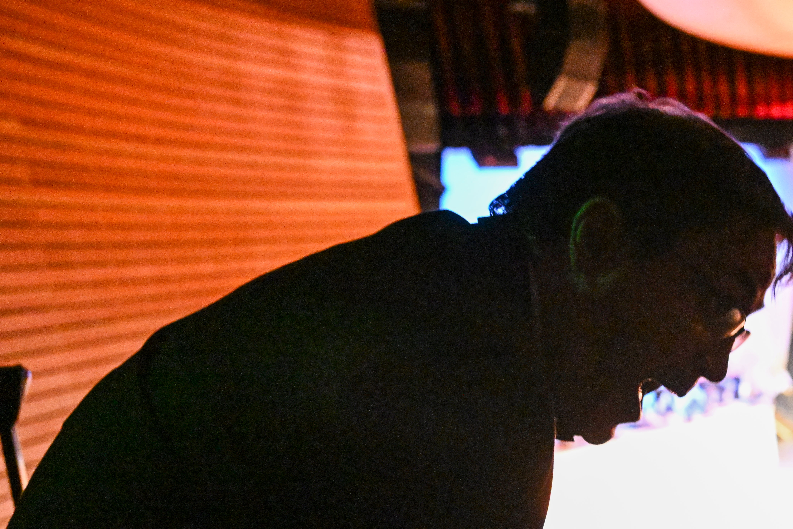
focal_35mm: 51
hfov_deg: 36.1
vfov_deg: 25.9
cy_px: 436
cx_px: 736
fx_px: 1123
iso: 12800
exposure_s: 1/30
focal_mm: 25.5
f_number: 2.8
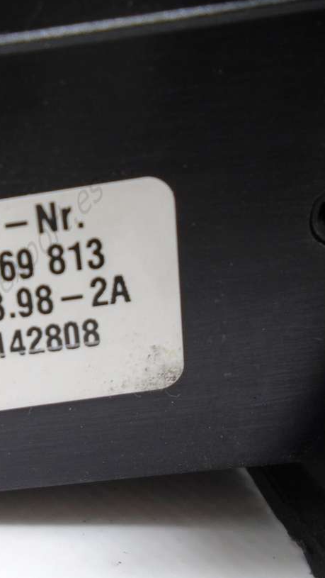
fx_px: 582
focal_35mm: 38
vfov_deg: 52.8
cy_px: 289
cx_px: -3
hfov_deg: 29.1
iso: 100
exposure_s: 1/30
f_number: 3.2
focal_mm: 4.6
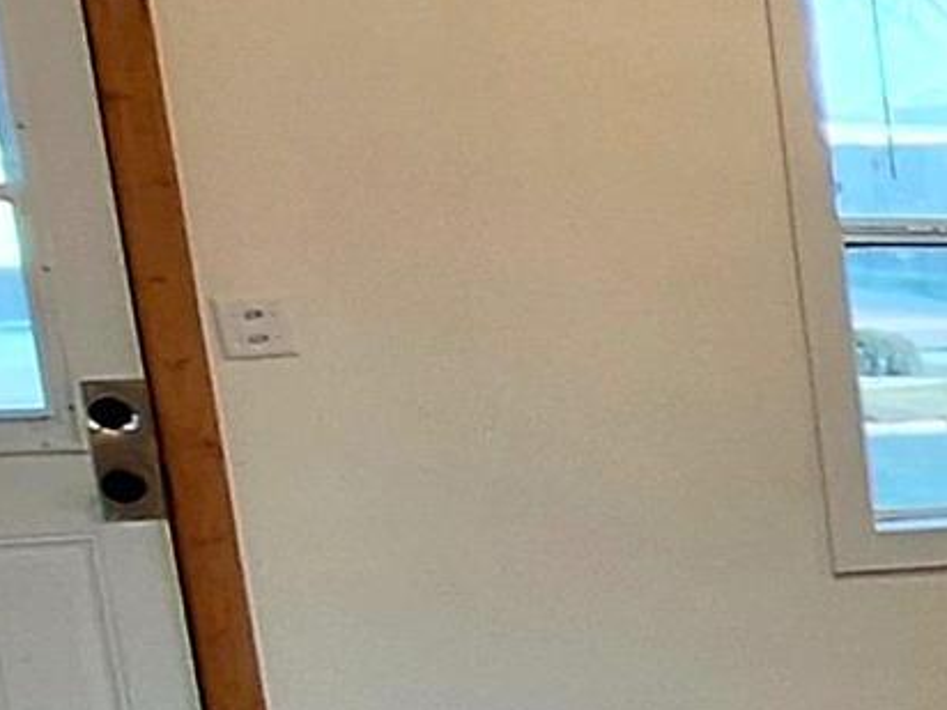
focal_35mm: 97
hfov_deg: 12.2
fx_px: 2654
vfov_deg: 14.8
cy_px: 795
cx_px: 2662
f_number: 2.2
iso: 80
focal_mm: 1.74
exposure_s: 1/40
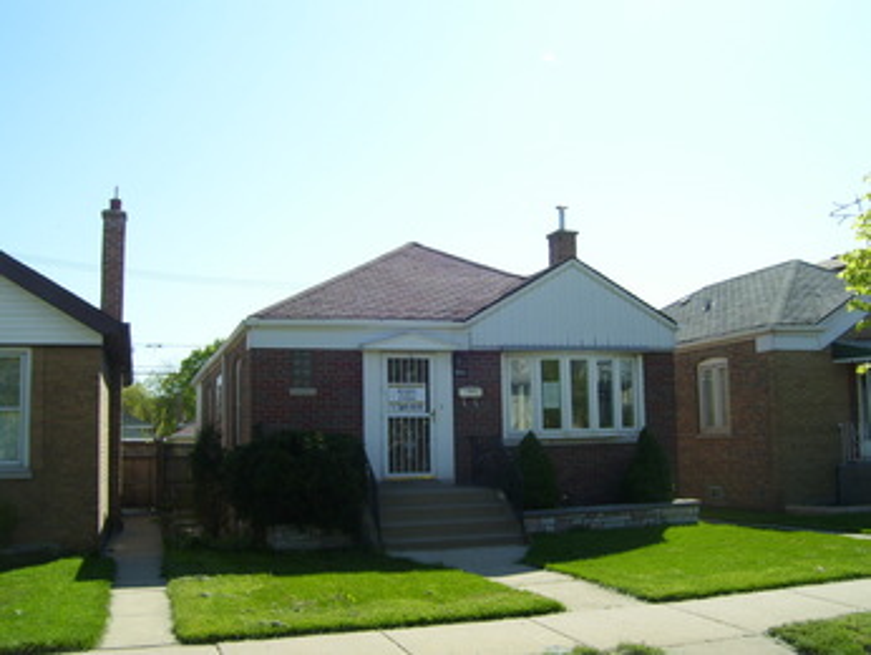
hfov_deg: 50.1
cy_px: 328
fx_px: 932
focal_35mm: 37
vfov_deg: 38.7
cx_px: 436
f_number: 4.8
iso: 80
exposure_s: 1/350
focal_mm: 6
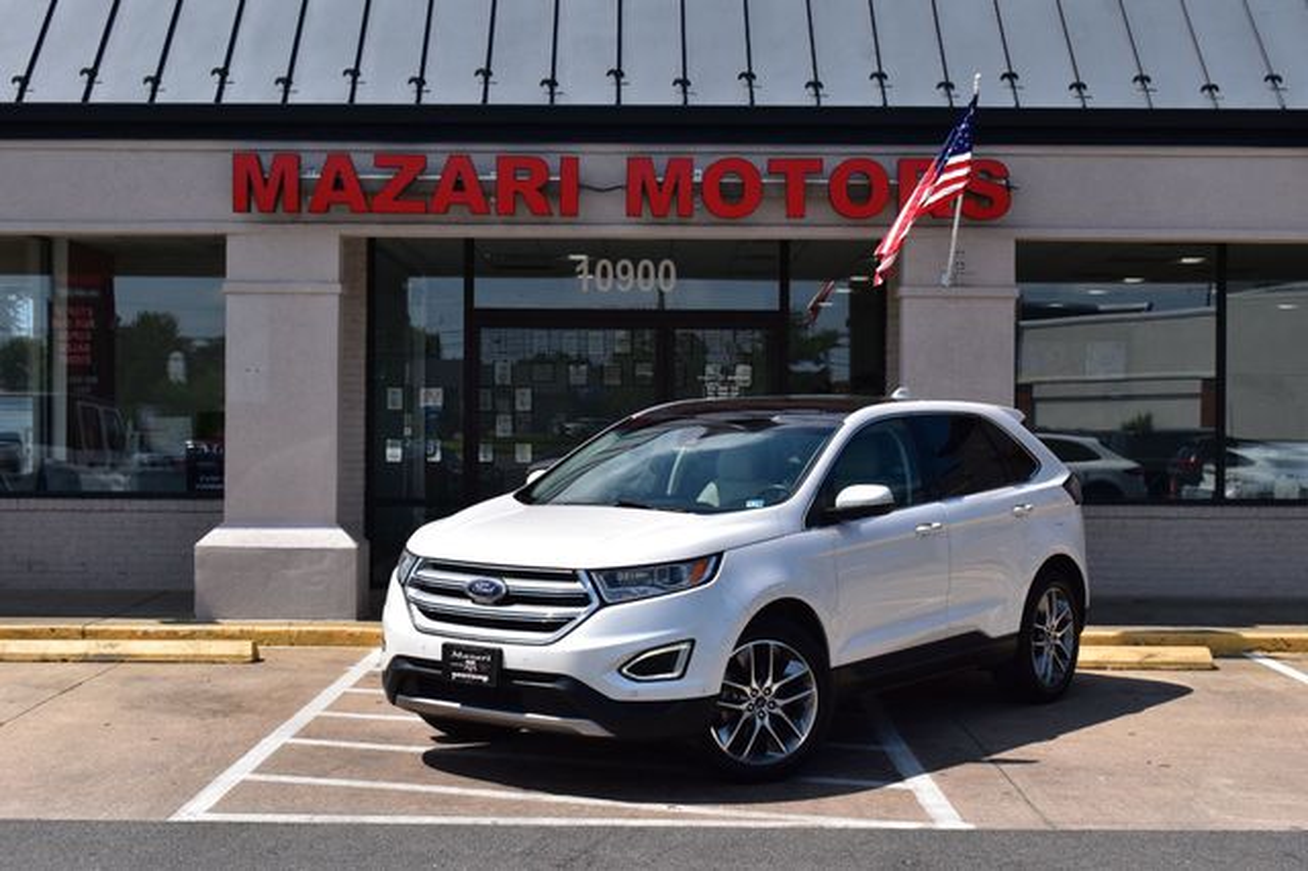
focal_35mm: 54
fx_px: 1961
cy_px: 436
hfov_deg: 36.9
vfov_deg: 25.0
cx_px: 654
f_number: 11
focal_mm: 36
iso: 280
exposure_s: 1/500
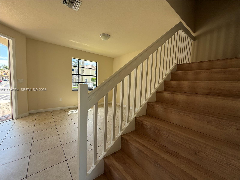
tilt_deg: -4.4
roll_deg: -1.6
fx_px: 97
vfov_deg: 85.7
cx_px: 120
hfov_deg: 102.1
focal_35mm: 14
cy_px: 90
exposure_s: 1/121
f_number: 2.2
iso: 64
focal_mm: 2.22
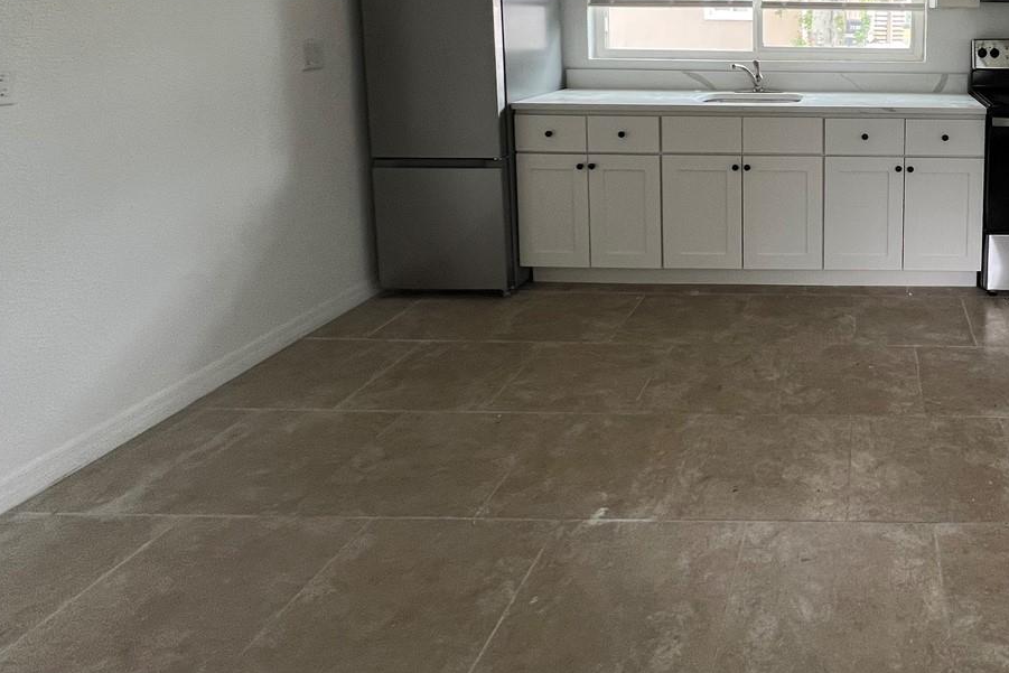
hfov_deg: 64.0
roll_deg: -0.9
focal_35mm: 24
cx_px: 869
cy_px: 83
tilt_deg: -6.5
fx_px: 673
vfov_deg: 48.3
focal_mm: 1.57
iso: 125
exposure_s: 1/99
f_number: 1.8
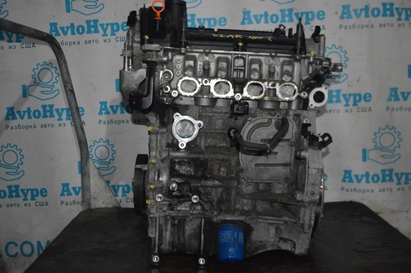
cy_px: 136
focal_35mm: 39
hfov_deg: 49.6
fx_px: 445
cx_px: 206
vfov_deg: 34.1
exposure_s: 1/60
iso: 3200
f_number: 4
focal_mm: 26
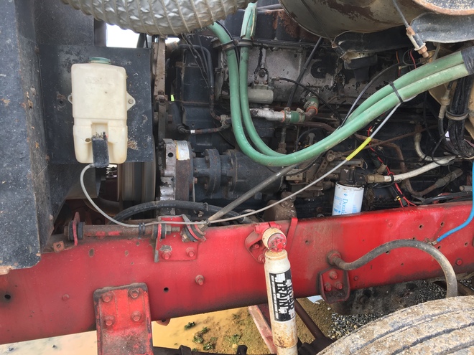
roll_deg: -0.9
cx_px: 237
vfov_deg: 48.2
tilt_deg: -15.4
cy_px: 178
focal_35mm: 29
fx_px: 397
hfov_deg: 61.7
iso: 32
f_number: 2.2
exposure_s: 1/100
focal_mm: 4.15
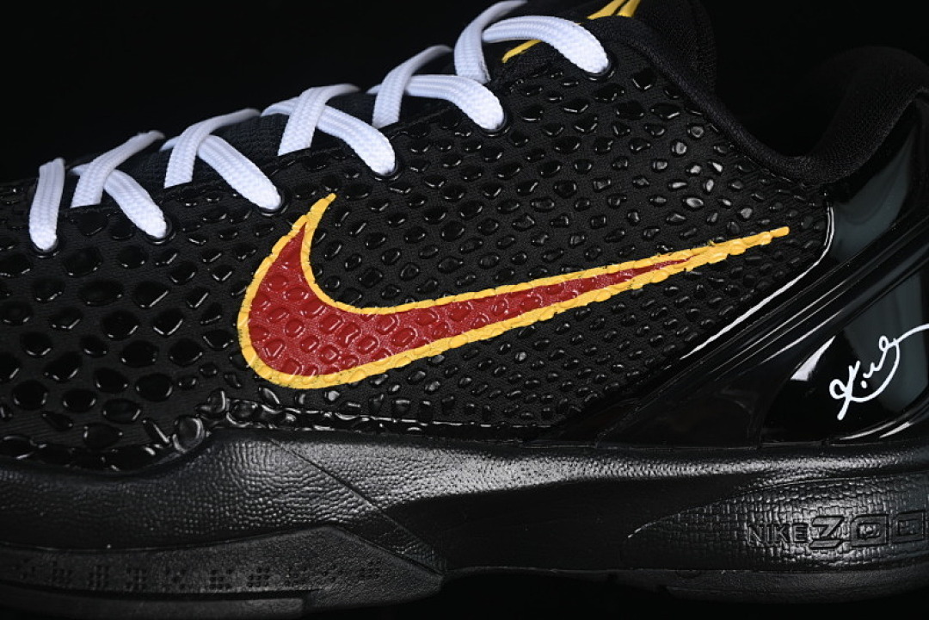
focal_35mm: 75
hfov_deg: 27.0
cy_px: 310
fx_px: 1935
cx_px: 464
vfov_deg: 18.2
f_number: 6.3
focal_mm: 50
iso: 160
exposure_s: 1/60
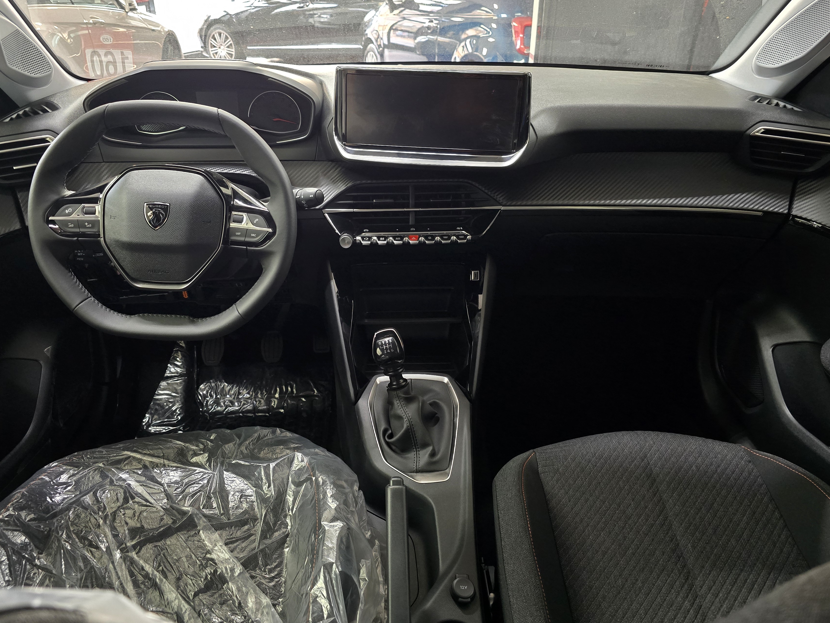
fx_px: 647
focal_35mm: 27
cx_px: 396
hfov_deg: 65.3
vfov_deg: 51.3
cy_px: 292
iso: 2000
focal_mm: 6.3
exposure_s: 1/16.7
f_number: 1.7
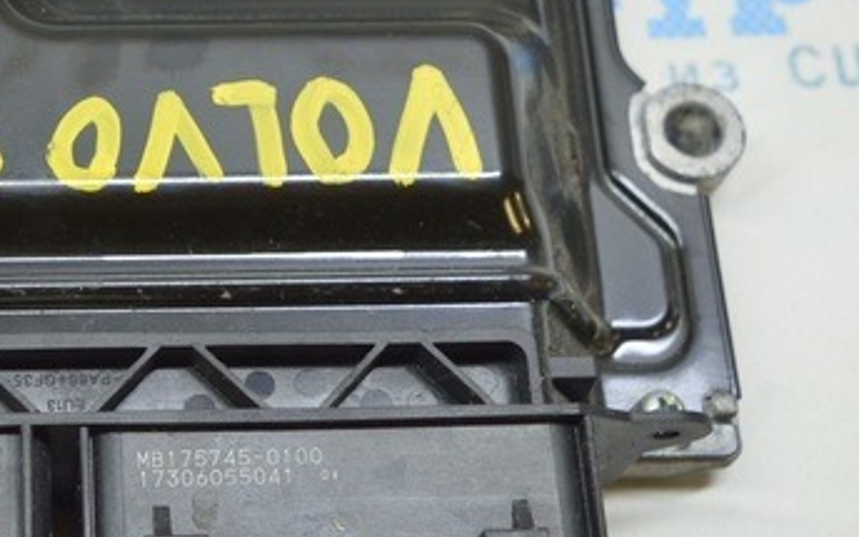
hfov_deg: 21.8
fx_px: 2130
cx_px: -35
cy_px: 174
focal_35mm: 91
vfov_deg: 14.3
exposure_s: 1/40
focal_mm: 20
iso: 400
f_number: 3.5
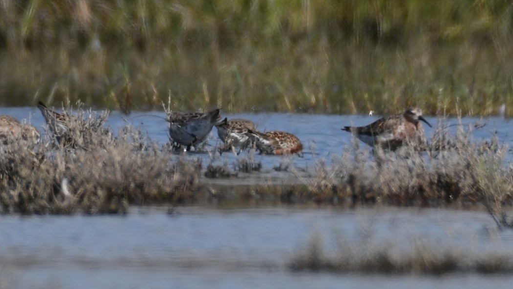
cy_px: 131
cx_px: 257
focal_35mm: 788
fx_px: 10719
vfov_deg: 1.5
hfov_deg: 2.7
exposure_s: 1/1600
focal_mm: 500
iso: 320
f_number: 7.1
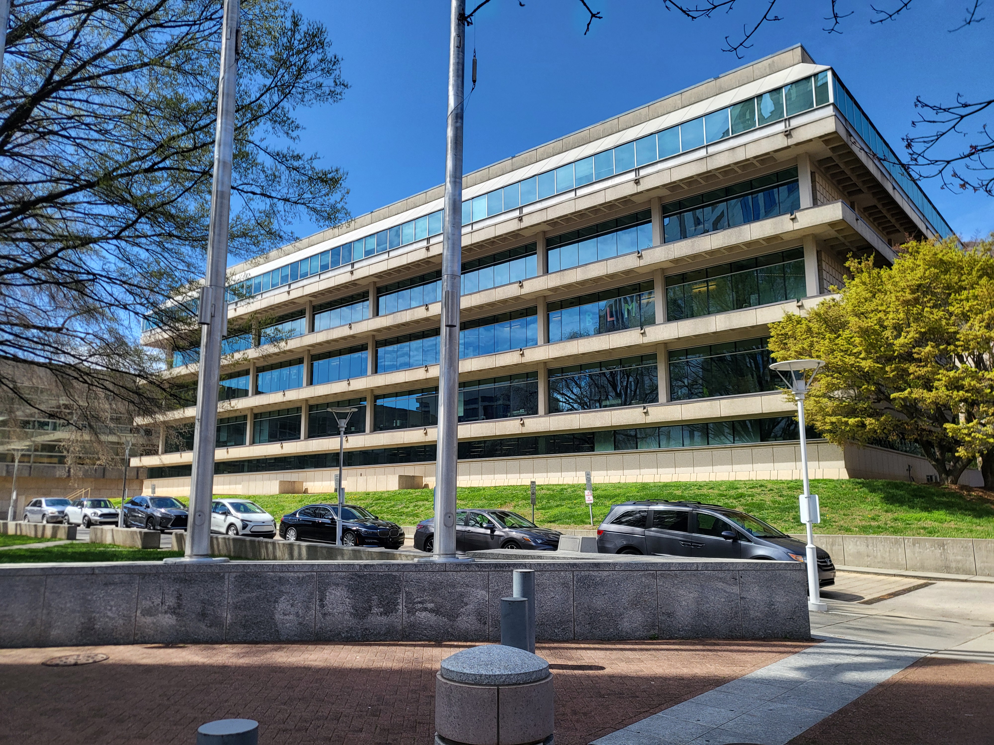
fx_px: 747
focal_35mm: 26
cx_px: 497
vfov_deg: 53.1
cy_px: 372
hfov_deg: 67.3
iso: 50
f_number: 1.8
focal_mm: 4.25
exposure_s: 1/1742
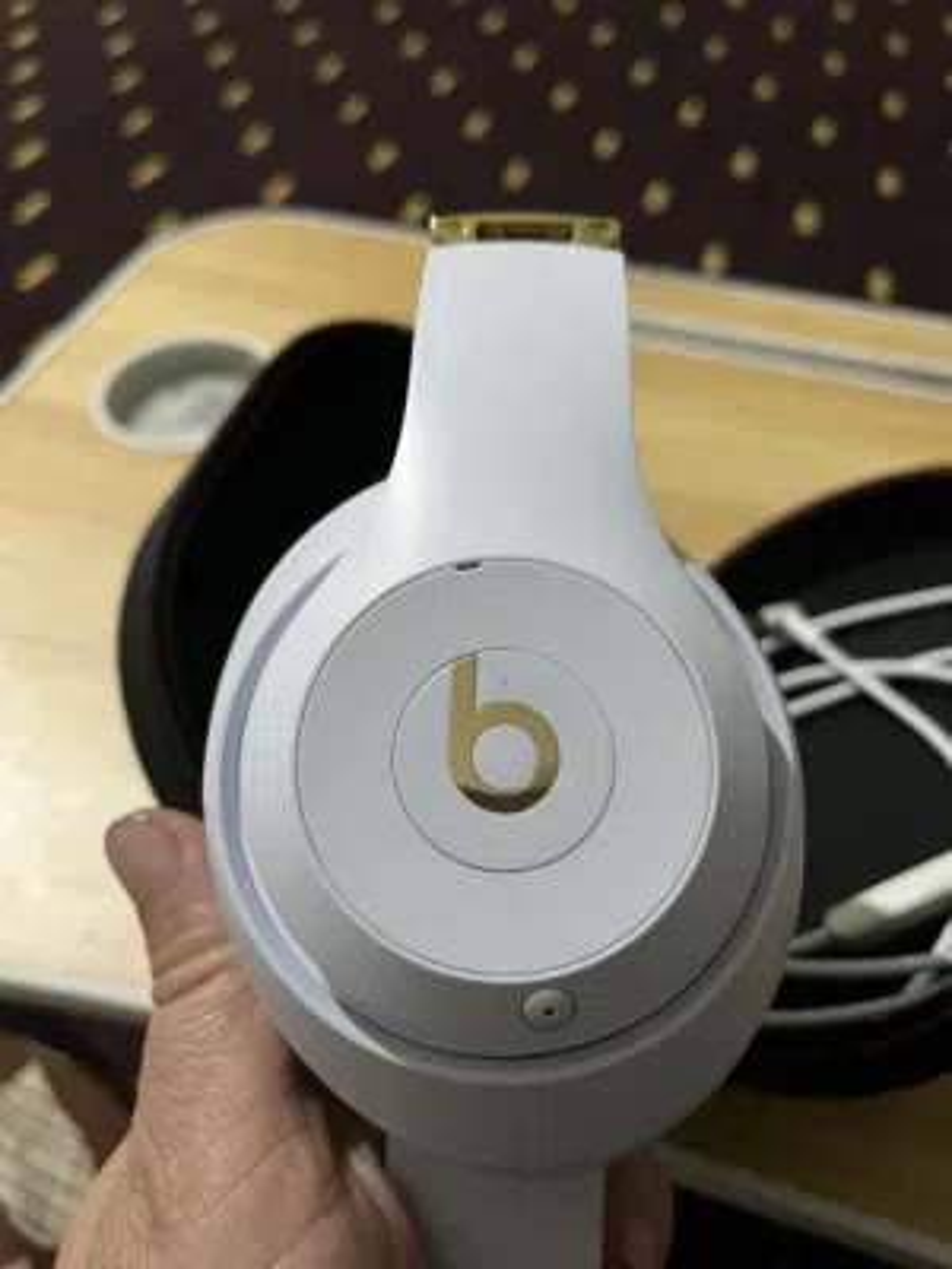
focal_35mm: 26
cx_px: 476
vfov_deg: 67.3
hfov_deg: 53.1
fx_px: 953
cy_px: 634
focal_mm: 5.1
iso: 640
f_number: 1.6
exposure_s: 1/40
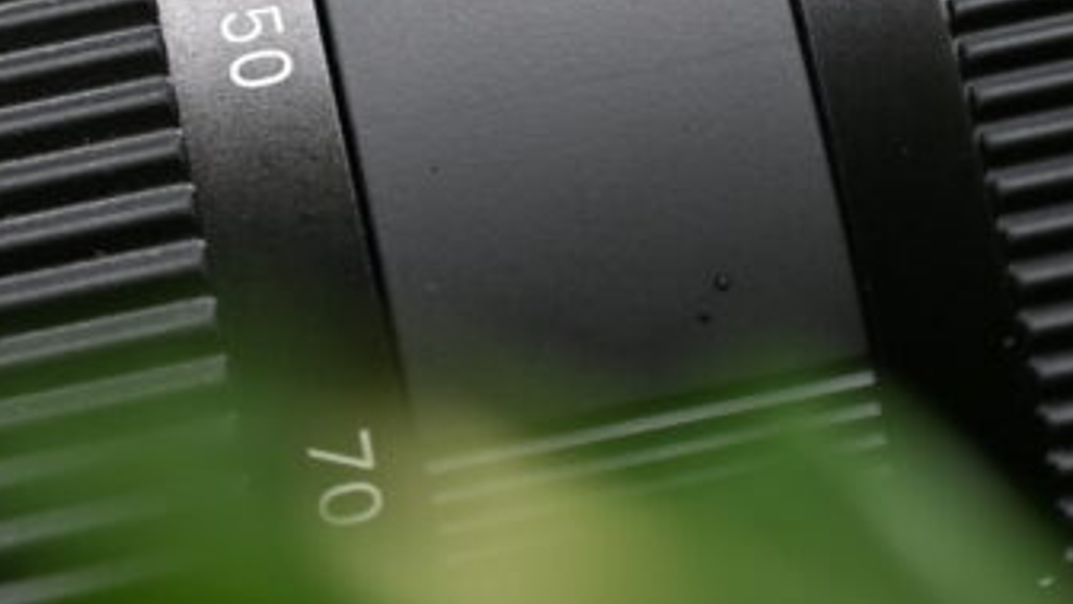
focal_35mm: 218
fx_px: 6202
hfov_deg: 9.9
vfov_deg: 5.6
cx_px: 204
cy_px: -8
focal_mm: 50
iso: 320
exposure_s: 1/250
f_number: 3.8
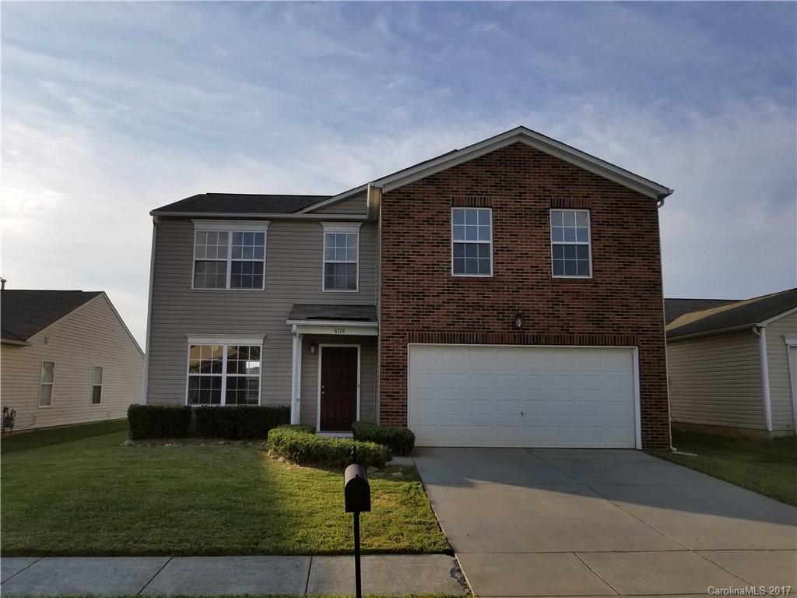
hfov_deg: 67.3
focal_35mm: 26
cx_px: 398
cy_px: 299
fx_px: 599
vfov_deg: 53.1
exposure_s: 1/3496
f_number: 1.7
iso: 50
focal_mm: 4.25
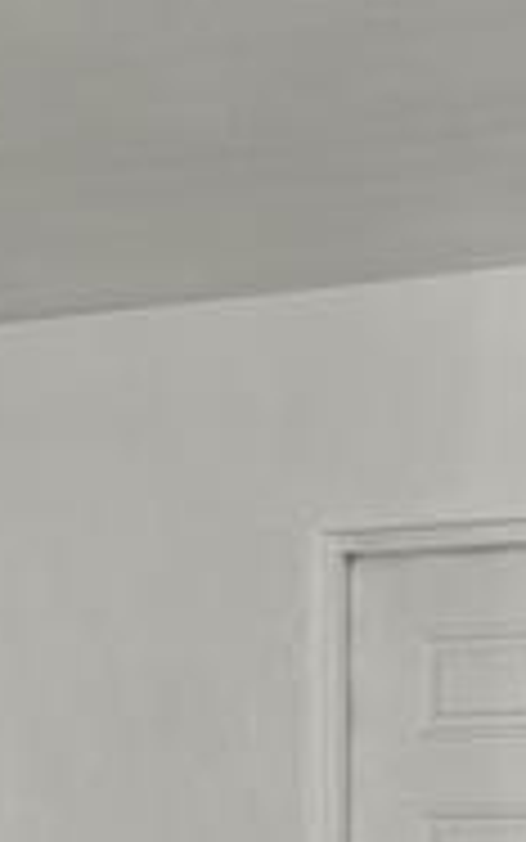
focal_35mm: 100
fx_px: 2292
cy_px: 932
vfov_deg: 19.9
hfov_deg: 12.7
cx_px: -139
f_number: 1.7
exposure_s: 1/120
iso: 80
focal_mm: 6.3
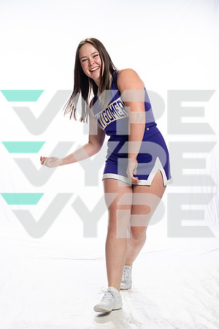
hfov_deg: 27.0
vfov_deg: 39.6
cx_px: 110
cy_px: 164
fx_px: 456
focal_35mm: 50
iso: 800
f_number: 8
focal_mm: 50
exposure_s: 1/250
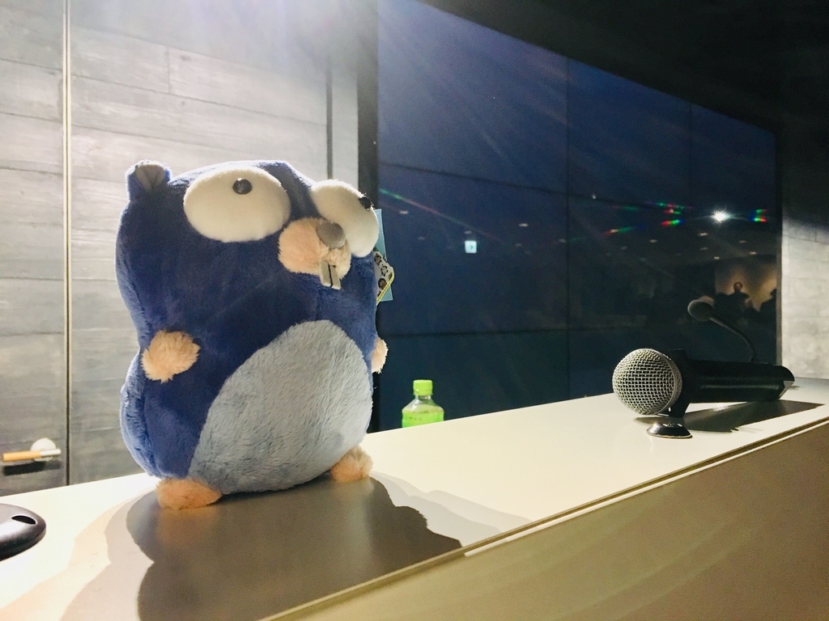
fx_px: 695
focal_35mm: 29
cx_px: 414
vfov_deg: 48.2
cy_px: 310
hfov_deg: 61.7
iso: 125
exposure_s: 1/30
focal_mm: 4.15
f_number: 2.2
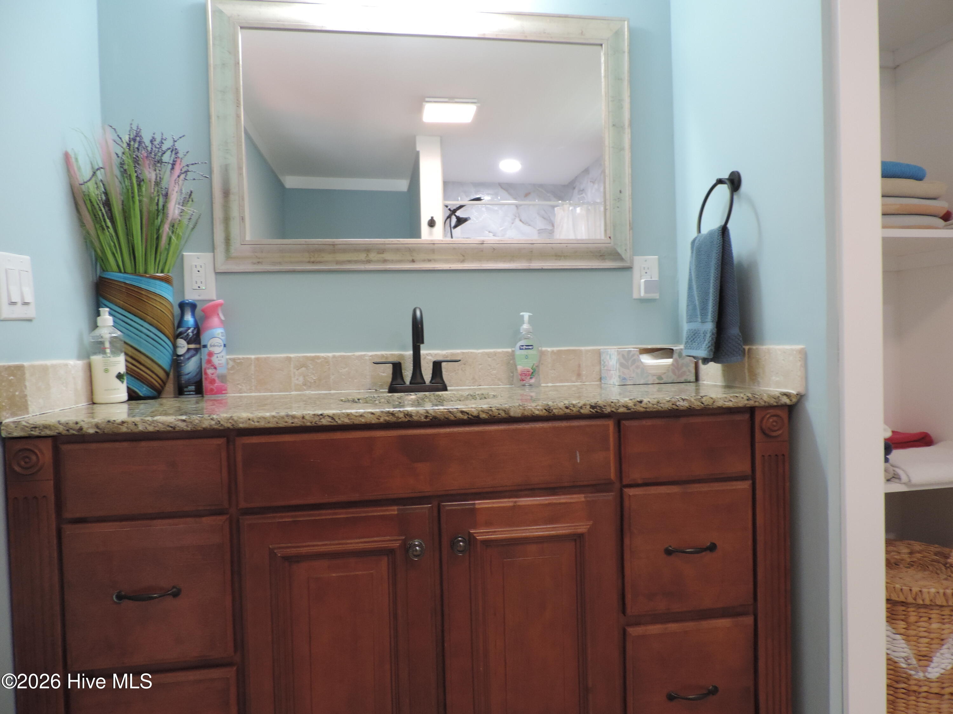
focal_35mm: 24
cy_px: 357
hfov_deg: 71.6
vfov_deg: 56.8
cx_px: 476
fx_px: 661
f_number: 3
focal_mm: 4.3
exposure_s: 1/30
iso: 280
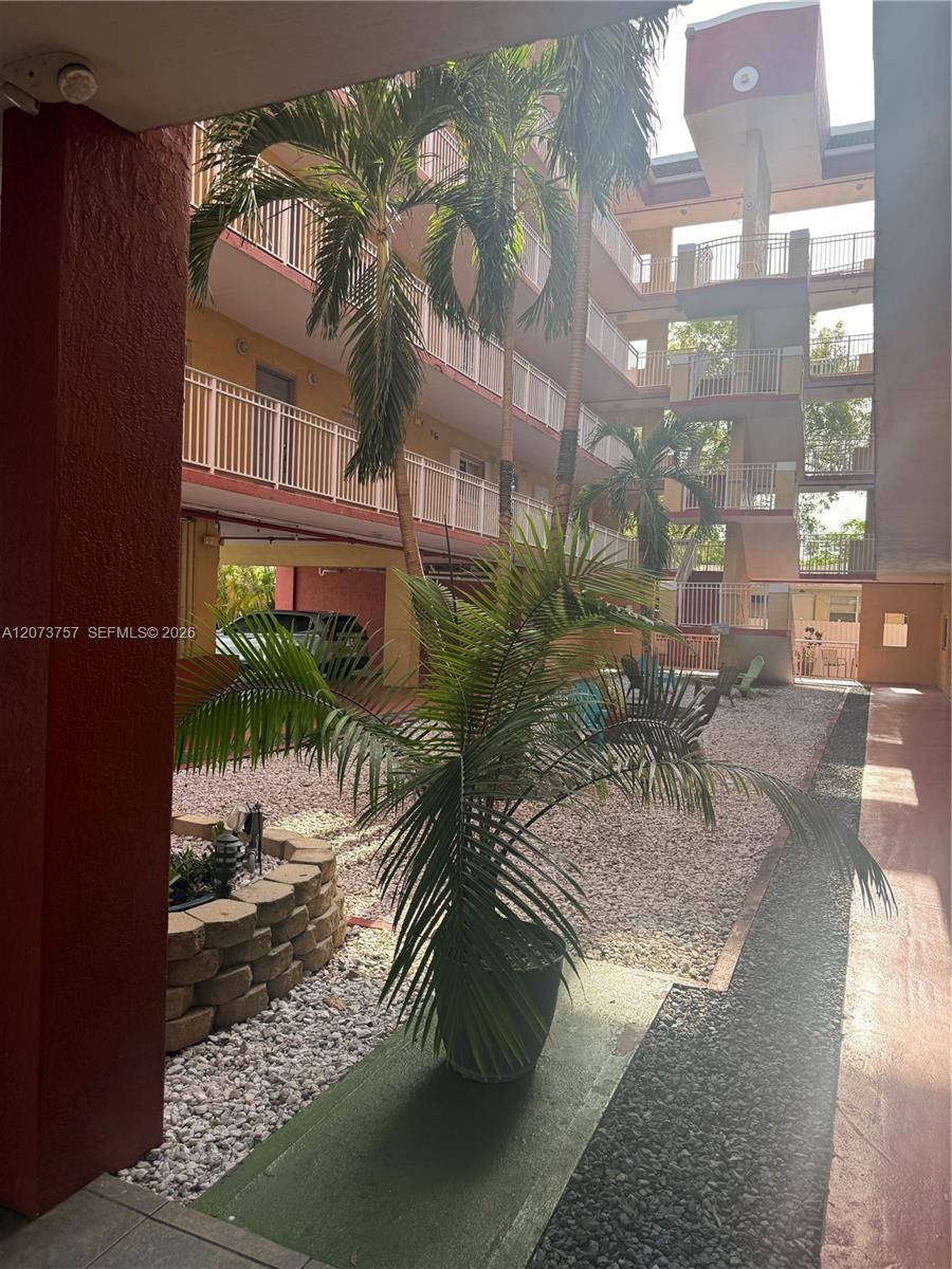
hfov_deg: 56.8
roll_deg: -2.8
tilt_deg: -1.7
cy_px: 634
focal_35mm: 24
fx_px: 880
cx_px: 476
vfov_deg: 71.6
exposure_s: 1/677
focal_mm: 6.76
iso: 100
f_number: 1.78
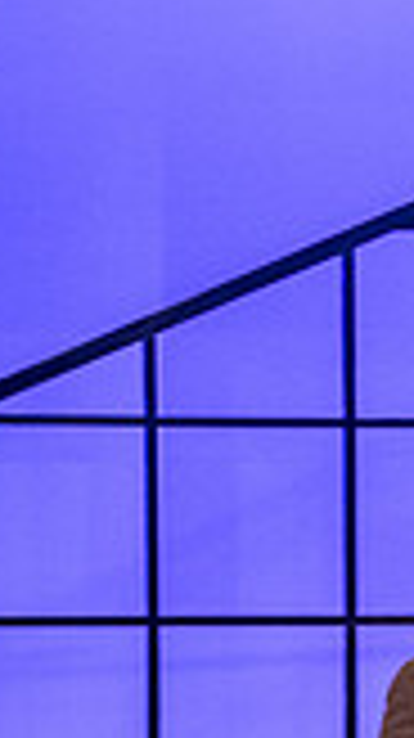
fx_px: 8096
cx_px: 1094
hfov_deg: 2.9
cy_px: 511
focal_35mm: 414
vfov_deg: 5.2
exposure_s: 1/200
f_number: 3.5
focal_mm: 112
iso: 3200
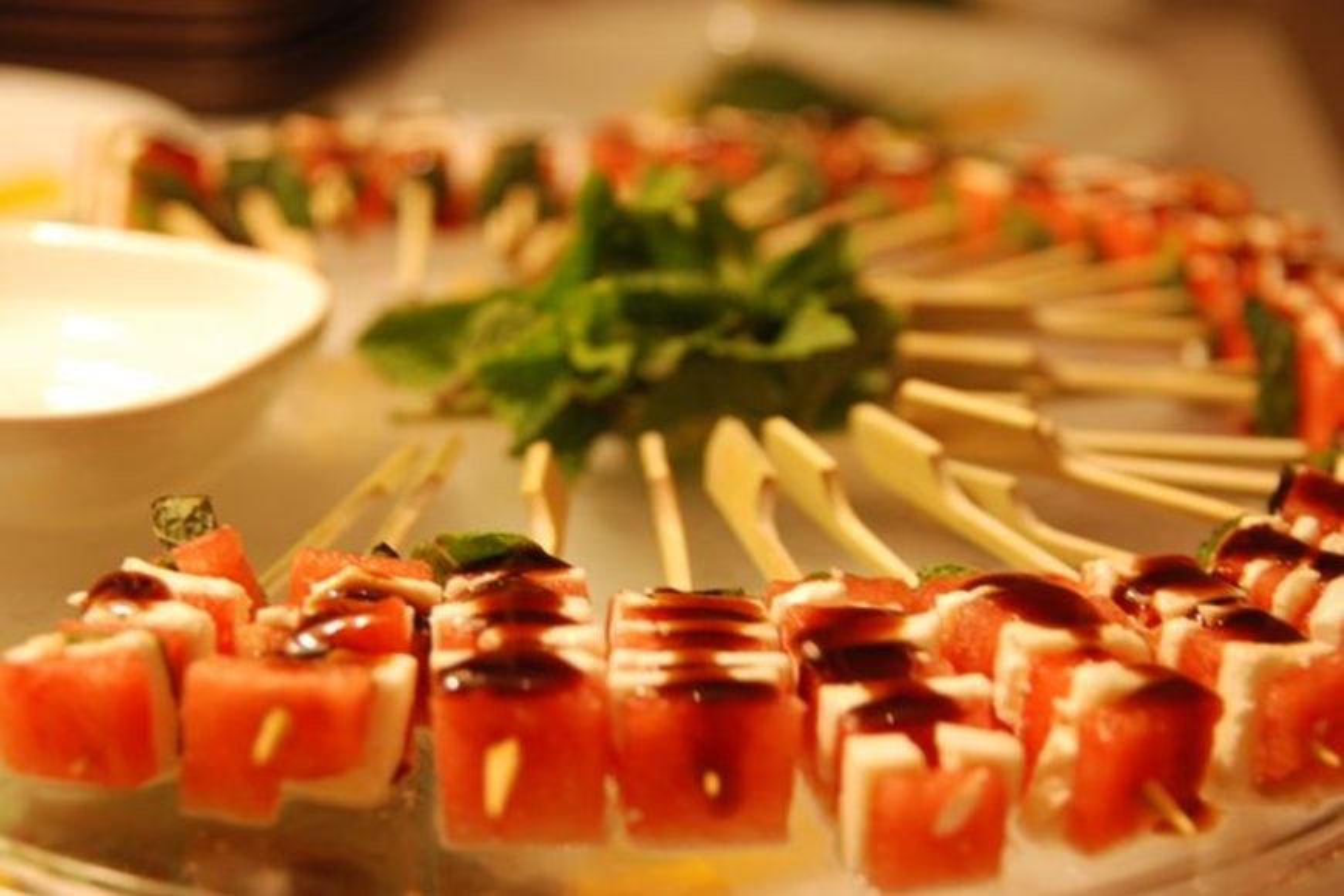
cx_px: 672
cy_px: 448
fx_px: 2240
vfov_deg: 22.6
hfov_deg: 33.4
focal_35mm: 60
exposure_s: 1/25
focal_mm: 40
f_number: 4
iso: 400
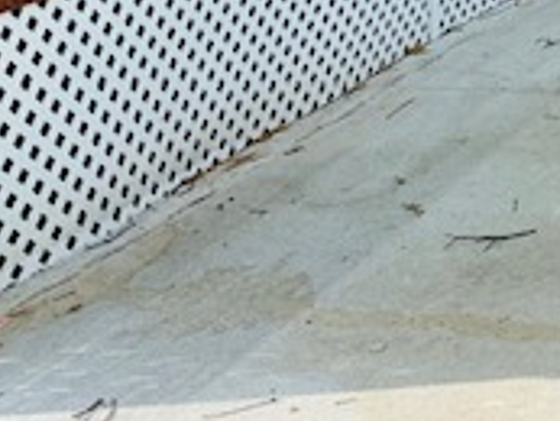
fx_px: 1554
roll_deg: -0.8
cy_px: -178
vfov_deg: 14.5
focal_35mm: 96
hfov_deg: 17.3
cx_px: 961
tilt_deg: -6.9
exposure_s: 1/631
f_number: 1.8
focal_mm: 4.25
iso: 25
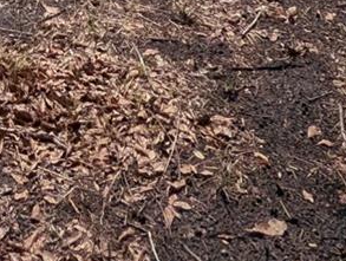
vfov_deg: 12.2
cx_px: -30
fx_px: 871
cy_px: -430
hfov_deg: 21.4
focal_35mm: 87
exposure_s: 1/3876
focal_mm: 2.35
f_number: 2.2
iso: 50
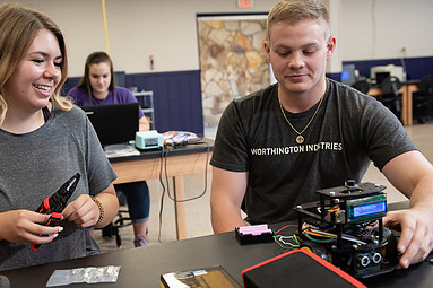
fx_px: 565
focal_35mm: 47
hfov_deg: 41.8
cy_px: 167
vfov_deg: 28.6
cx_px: 187
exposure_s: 1/160
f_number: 3.5
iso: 640
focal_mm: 31
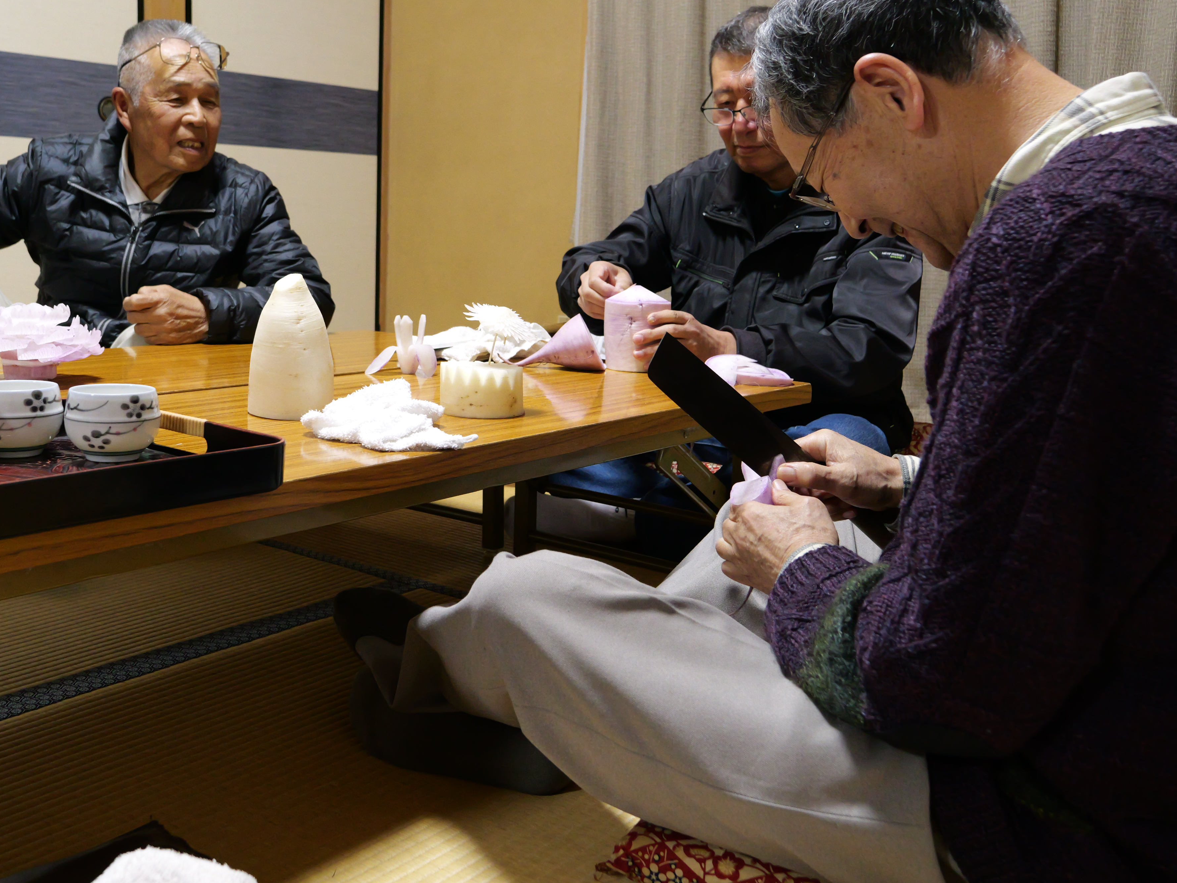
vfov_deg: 38.6
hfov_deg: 50.0
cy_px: 396
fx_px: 1258
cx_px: 504
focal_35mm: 37
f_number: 3.9
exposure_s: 1/50
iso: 2000
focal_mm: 16
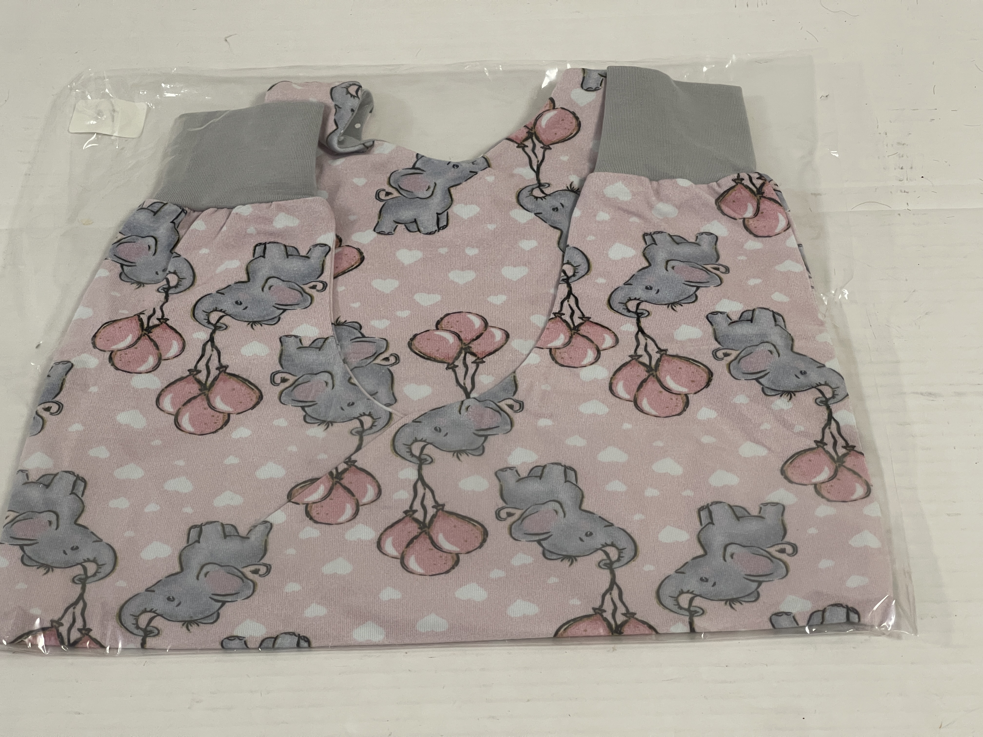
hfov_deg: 30.3
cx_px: 492
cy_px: 368
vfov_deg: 22.9
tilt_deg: -46.0
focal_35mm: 64
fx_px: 1817
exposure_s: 1/50
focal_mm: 7.5
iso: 125
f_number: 2.2
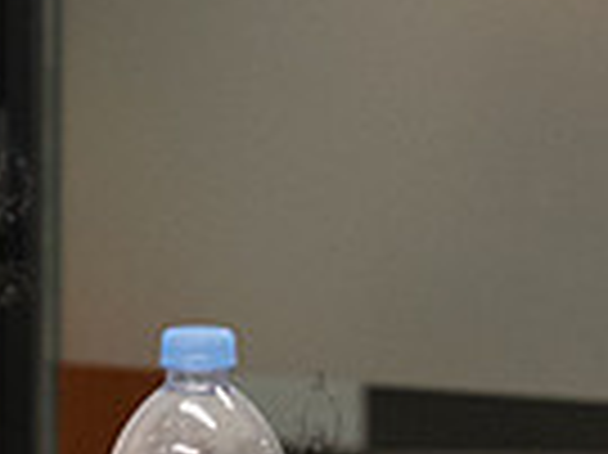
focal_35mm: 323
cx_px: -565
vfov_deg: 4.6
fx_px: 5668
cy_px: 274
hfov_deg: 6.0
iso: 2500
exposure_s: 1/250
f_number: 4.5
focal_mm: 62
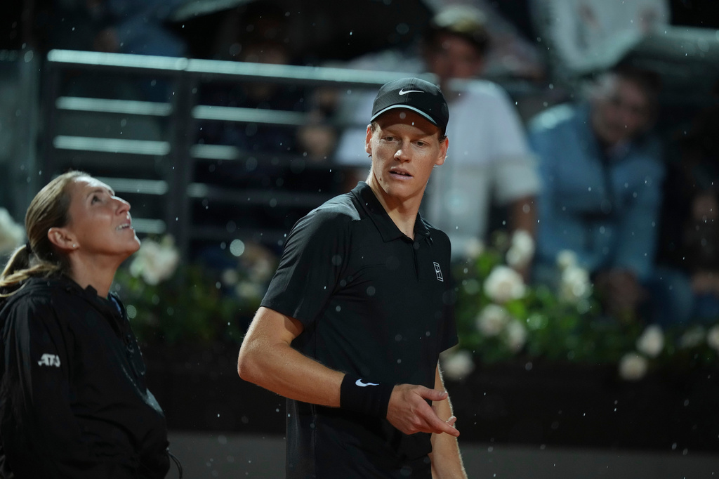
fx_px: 7986
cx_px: 360
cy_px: 240
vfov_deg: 3.4
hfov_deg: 5.2
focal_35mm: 400
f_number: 2.8
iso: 4000
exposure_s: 1/1600
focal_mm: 400
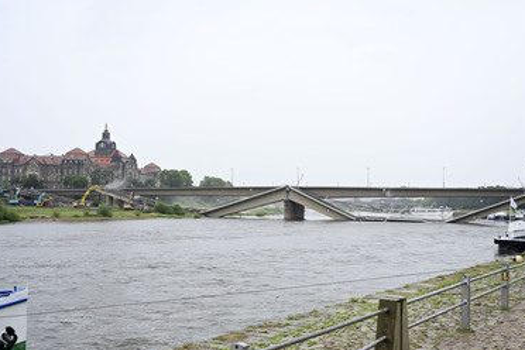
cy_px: 199
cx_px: 287
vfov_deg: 33.4
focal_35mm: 40
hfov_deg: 48.4
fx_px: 583
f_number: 3.2
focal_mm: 33
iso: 100
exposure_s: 1/250
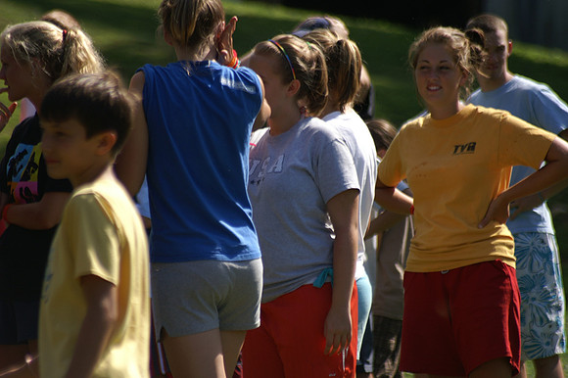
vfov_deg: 3.1
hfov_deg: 4.6
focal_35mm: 450
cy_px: 189
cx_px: 284
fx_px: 7096
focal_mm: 300
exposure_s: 1/500
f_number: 5.6
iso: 160
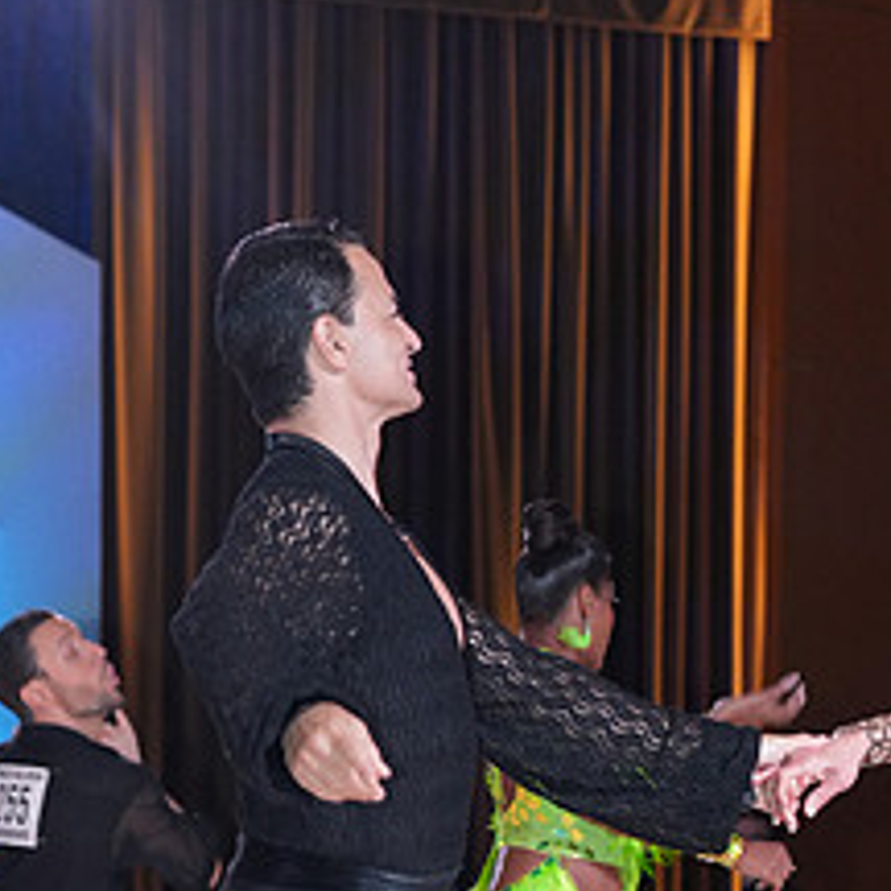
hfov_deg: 10.3
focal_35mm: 169
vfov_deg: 10.2
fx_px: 4921
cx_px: 769
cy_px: 1040
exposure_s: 1/200
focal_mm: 74
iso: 2500
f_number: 4.5
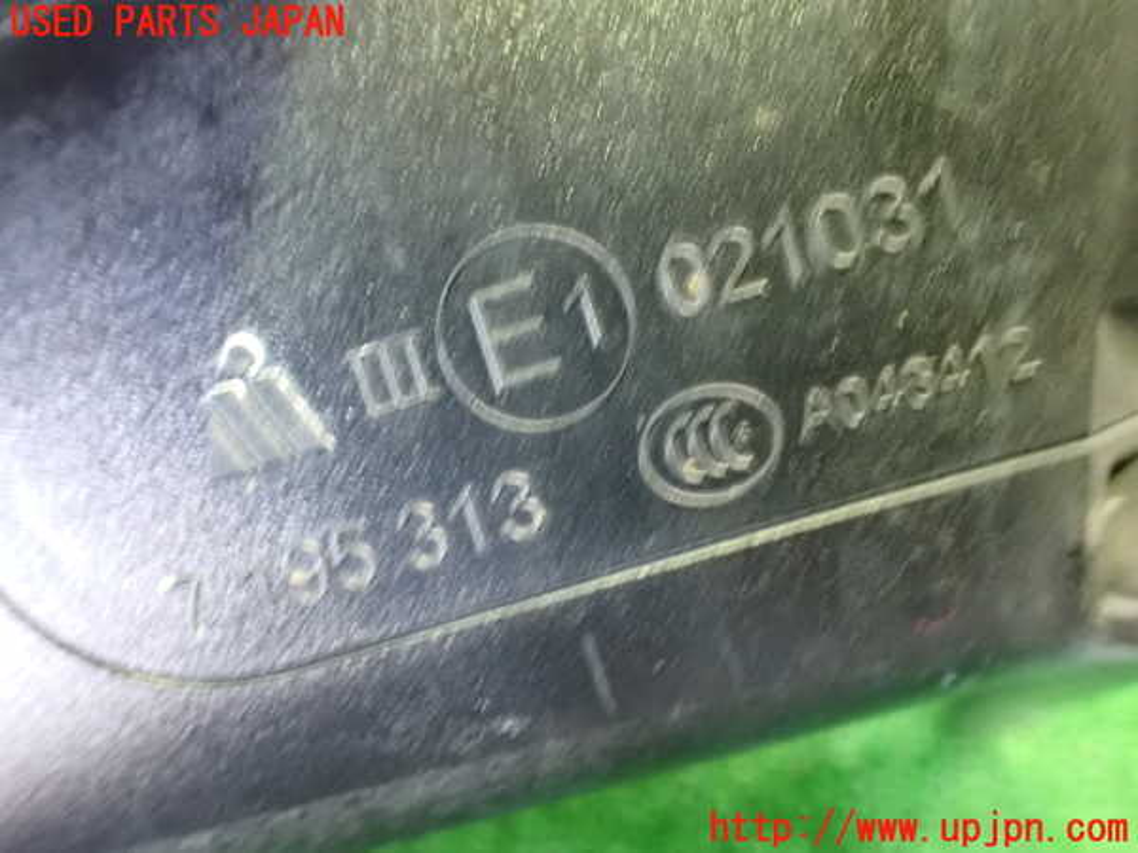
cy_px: 426
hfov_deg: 60.0
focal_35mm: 30
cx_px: 569
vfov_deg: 46.8
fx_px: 986
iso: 1600
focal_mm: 5.4
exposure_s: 1/15
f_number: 2.3
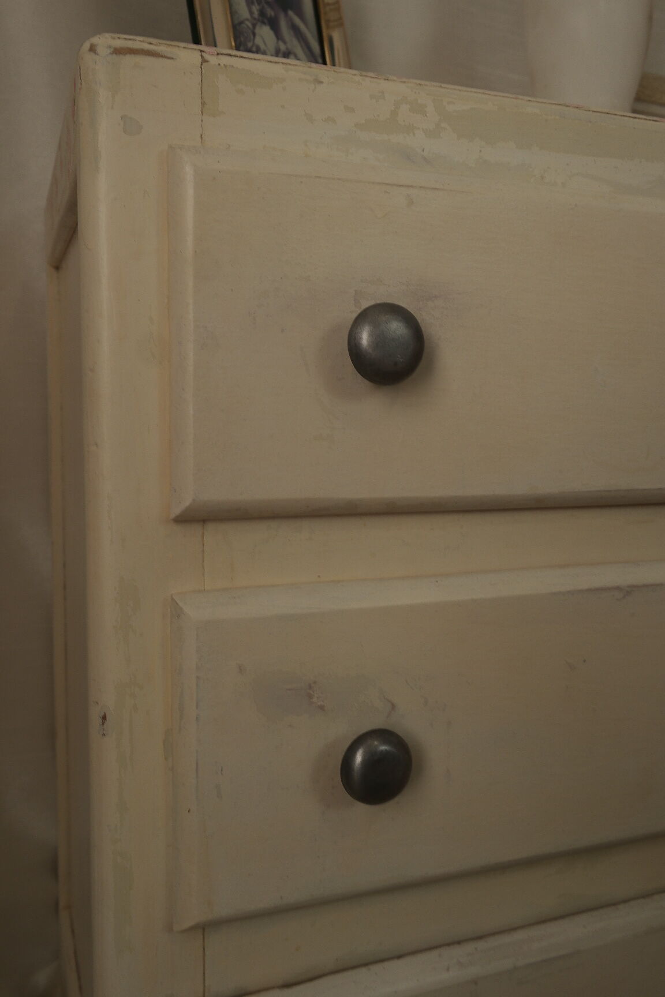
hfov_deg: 40.0
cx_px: 332
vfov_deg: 57.2
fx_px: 914
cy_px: 498
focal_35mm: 33
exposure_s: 1/30
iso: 100
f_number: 5.6
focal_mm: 22
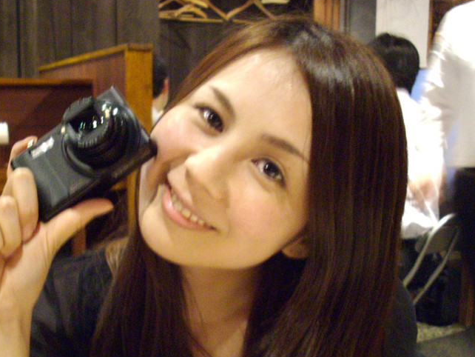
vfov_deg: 29.5
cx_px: 210
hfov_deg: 38.8
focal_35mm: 49
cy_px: 231
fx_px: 673
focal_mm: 6.2
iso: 400
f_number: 2.8
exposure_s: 1/6
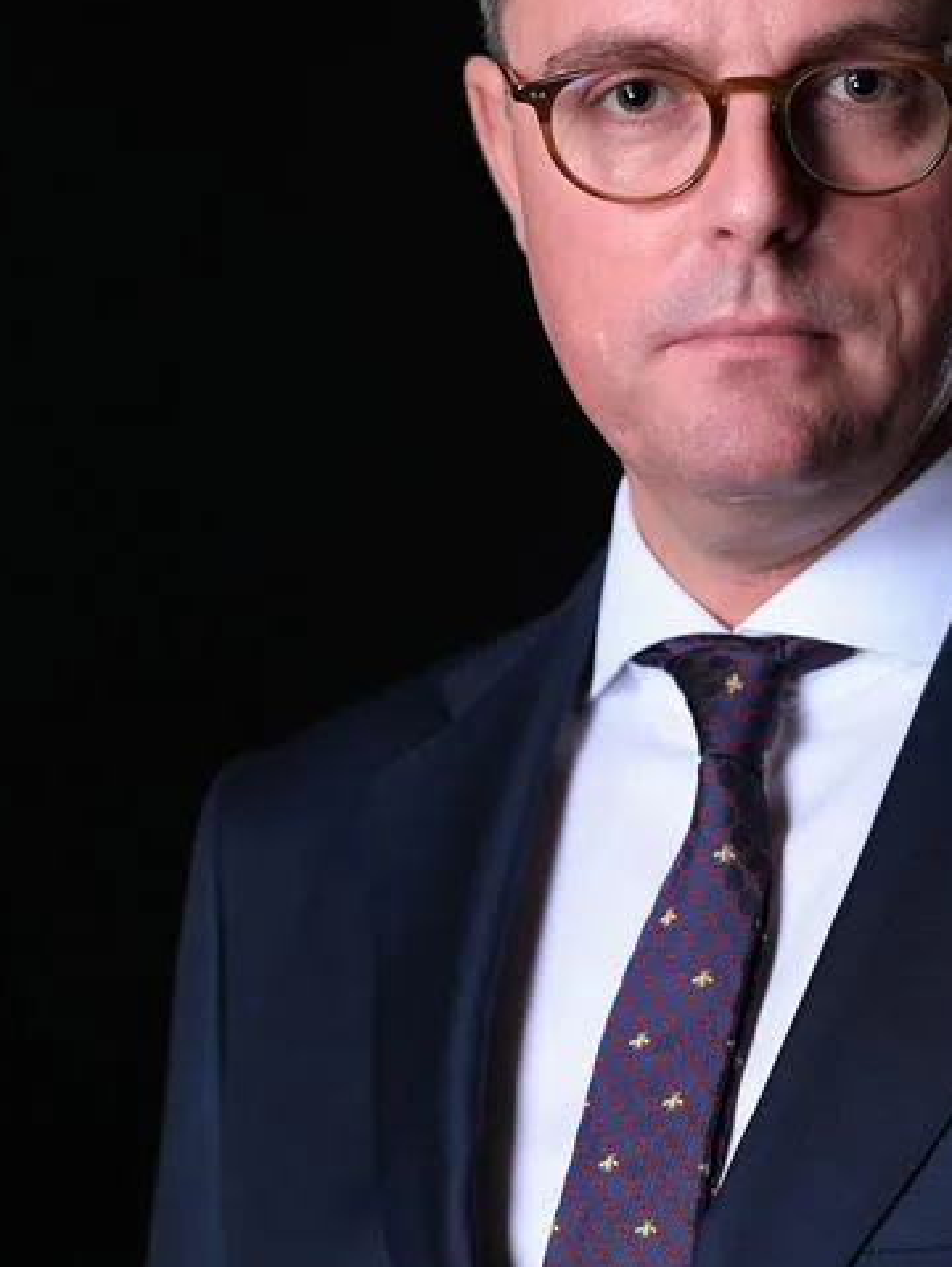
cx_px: 730
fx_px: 5566
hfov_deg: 9.8
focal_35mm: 152
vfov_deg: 13.0
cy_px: 419
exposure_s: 1/125
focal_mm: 74
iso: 125
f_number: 3.5
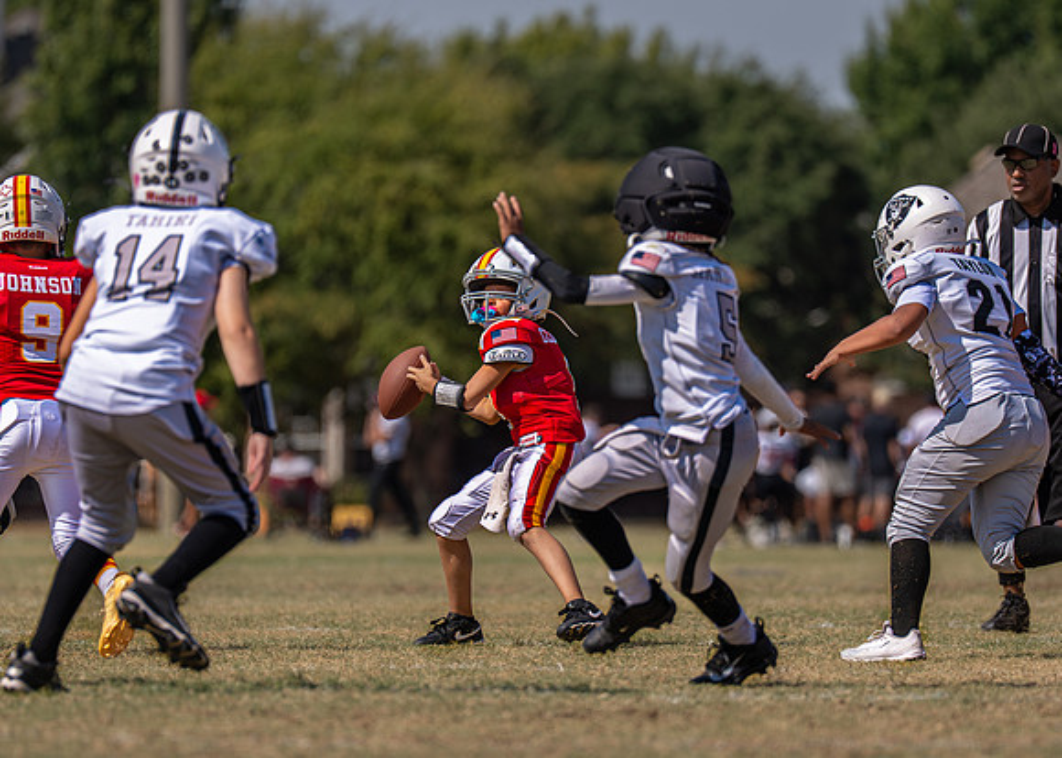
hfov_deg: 5.0
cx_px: 590
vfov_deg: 3.6
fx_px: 12157
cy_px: 421
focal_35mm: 403
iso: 100
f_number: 2.8
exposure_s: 1/3200
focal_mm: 200
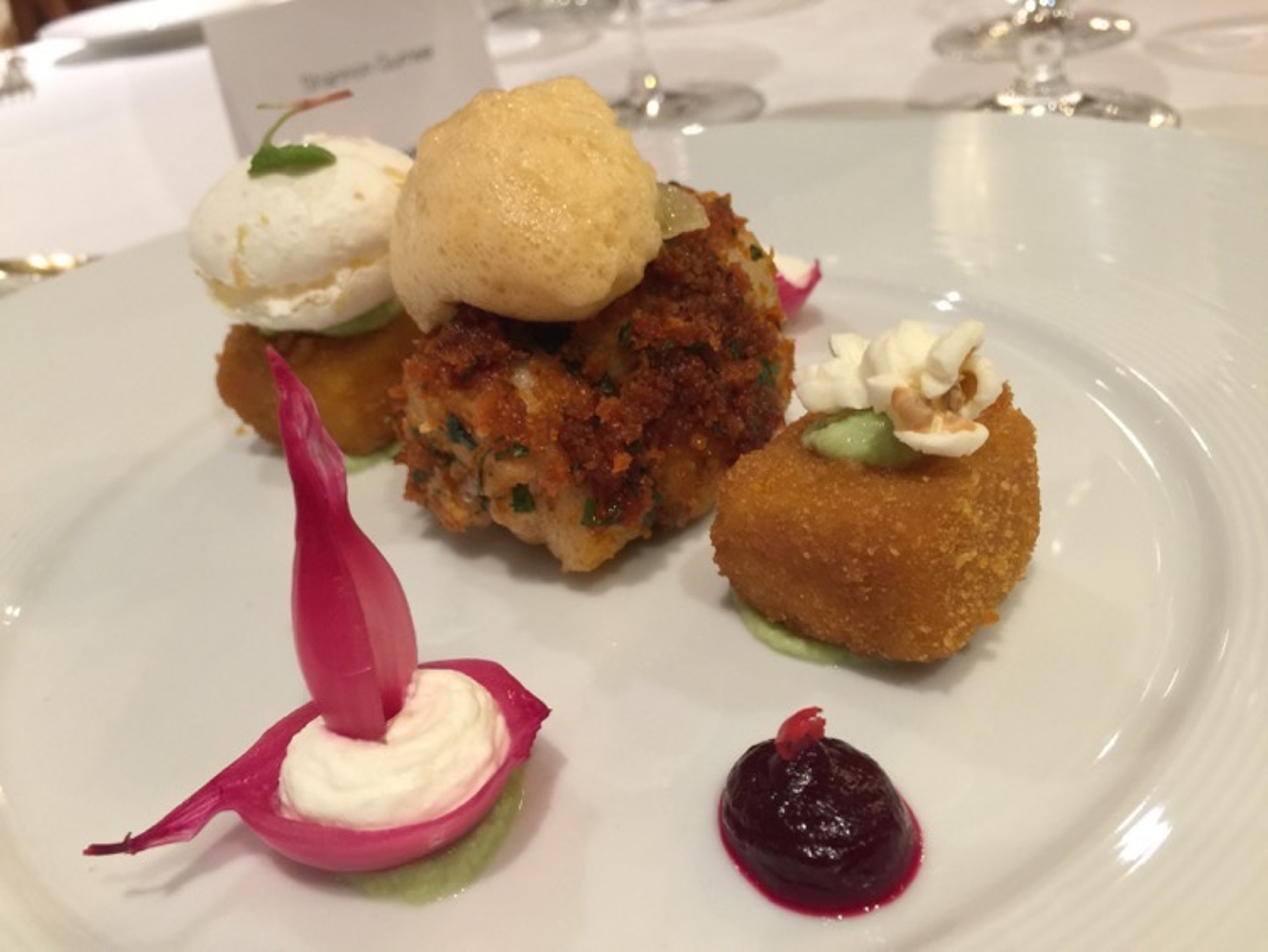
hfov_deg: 61.6
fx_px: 1063
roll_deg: +8.5
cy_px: 476
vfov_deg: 48.3
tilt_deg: -30.3
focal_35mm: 29
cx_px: 634
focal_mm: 4.15
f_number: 2.2
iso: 64
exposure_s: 1/15
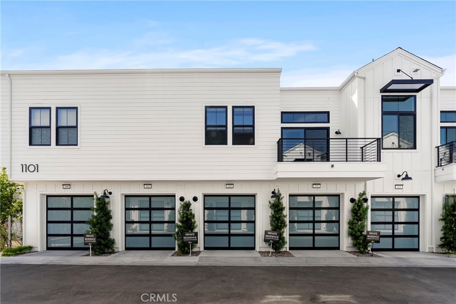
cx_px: 228
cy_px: 152
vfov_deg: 73.8
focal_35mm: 16
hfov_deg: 96.7
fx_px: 203
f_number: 8
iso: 500
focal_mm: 16
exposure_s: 1/640
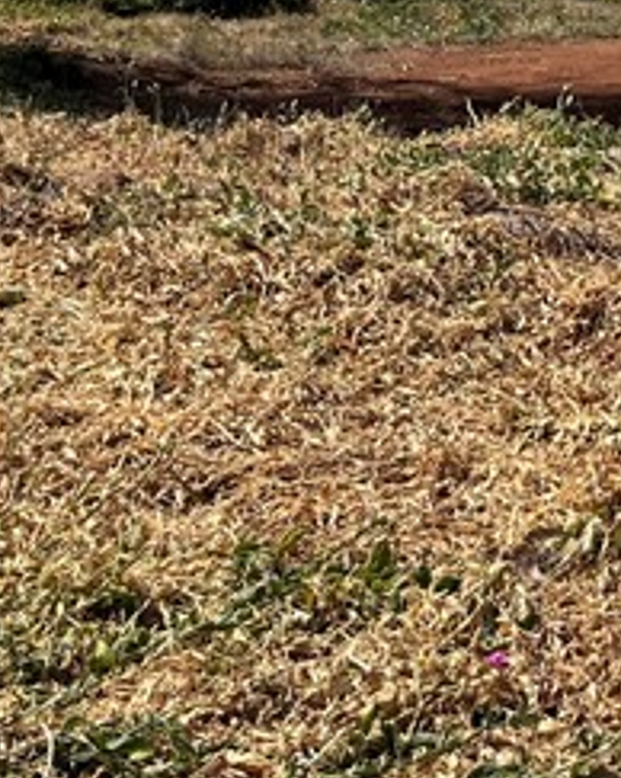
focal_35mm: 107
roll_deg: -0.3
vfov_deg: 17.2
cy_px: -150
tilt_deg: -0.8
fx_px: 2461
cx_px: 1088
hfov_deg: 13.1
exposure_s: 1/4484
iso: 50
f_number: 1.6
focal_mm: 5.1
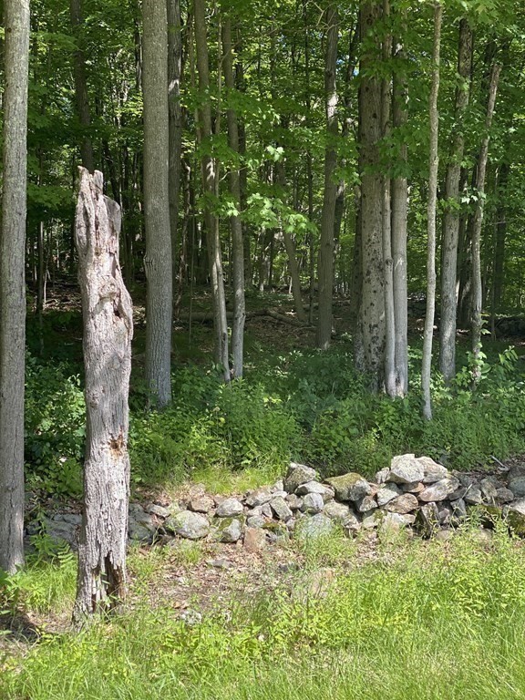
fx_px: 1052
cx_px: 262
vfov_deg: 36.8
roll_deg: +1.0
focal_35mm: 52
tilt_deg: +0.2
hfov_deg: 28.0
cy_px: 350
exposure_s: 1/378
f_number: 2
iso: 20
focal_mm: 6
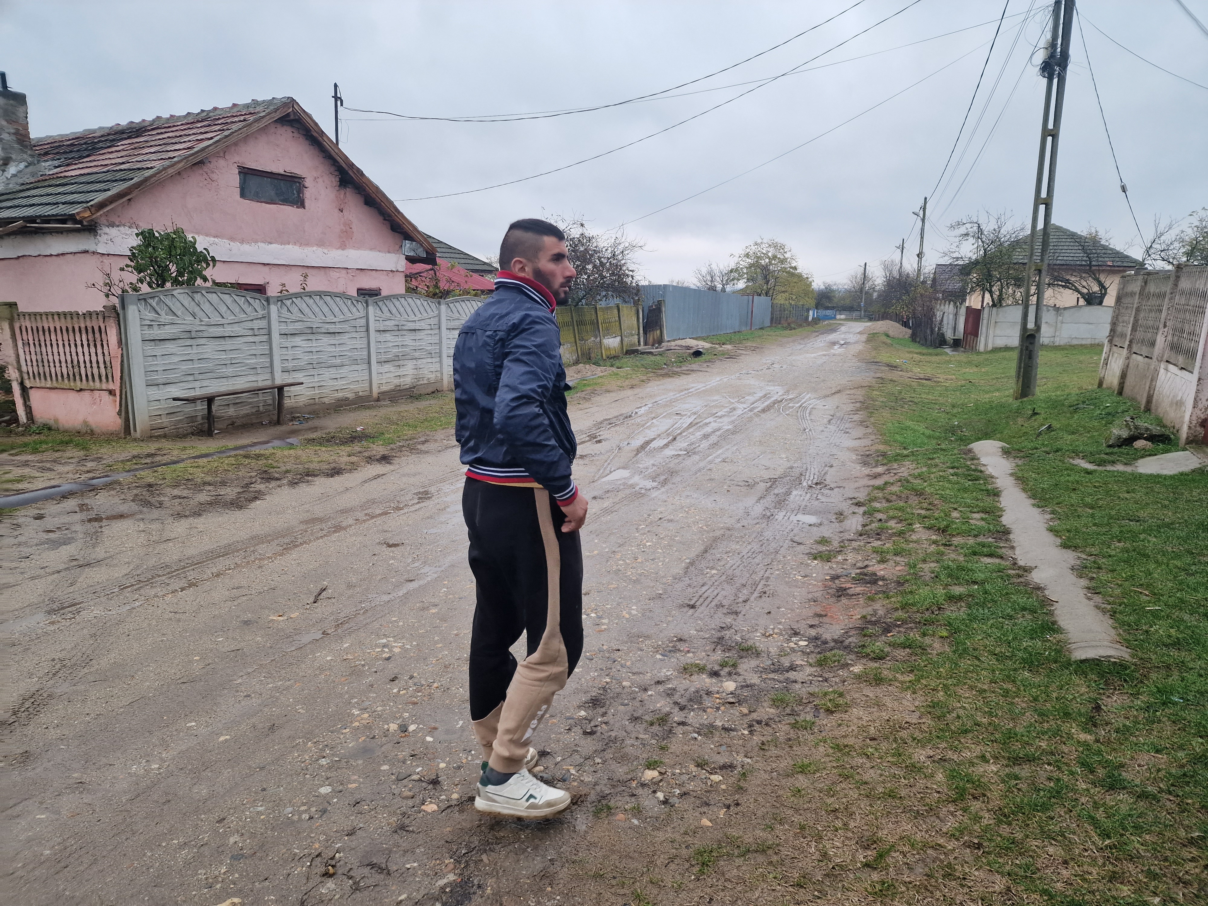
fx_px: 803
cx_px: 604
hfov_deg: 73.9
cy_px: 453
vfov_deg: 58.9
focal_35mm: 23
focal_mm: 6.4
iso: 200
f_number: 1.8
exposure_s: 1/180
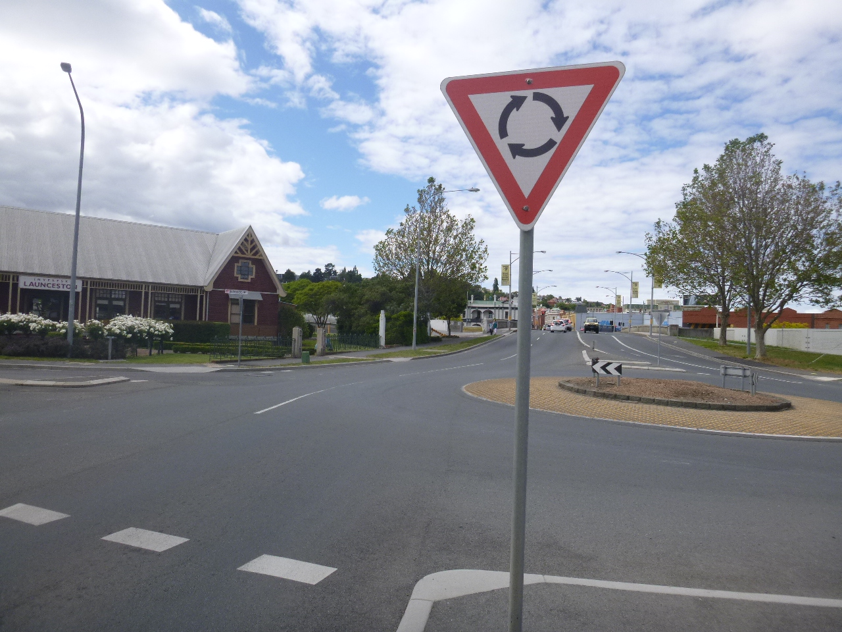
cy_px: 316
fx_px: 608
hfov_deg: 69.4
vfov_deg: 54.9
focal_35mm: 25
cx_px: 421
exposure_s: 1/640
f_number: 3.9
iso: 100
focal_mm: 4.5
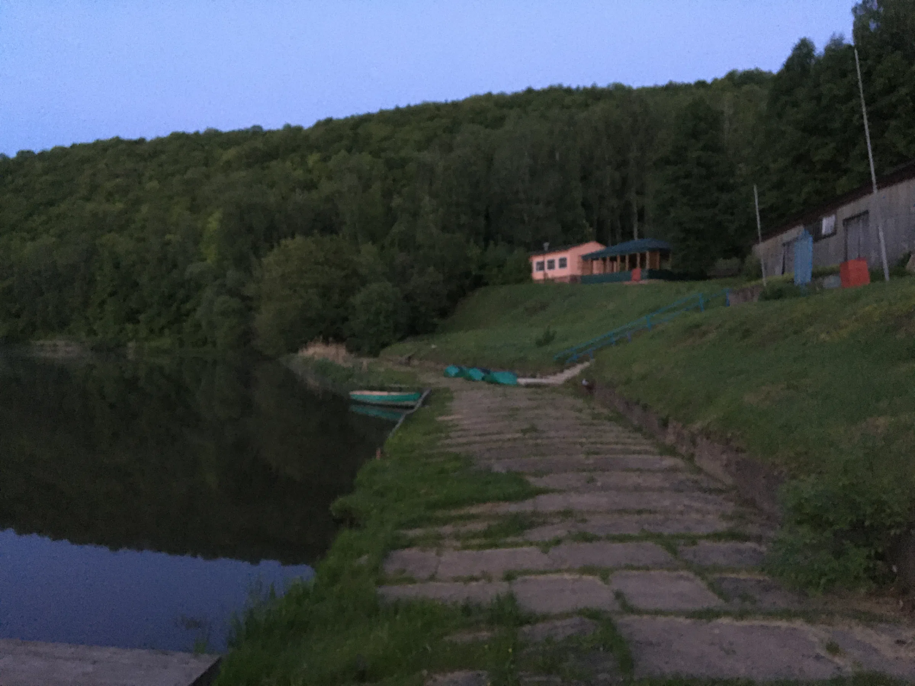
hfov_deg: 61.7
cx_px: 458
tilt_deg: -2.1
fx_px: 767
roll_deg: +0.2
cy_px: 343
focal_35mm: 29
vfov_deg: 48.2
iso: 400
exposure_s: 1/17
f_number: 2.2
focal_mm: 4.15
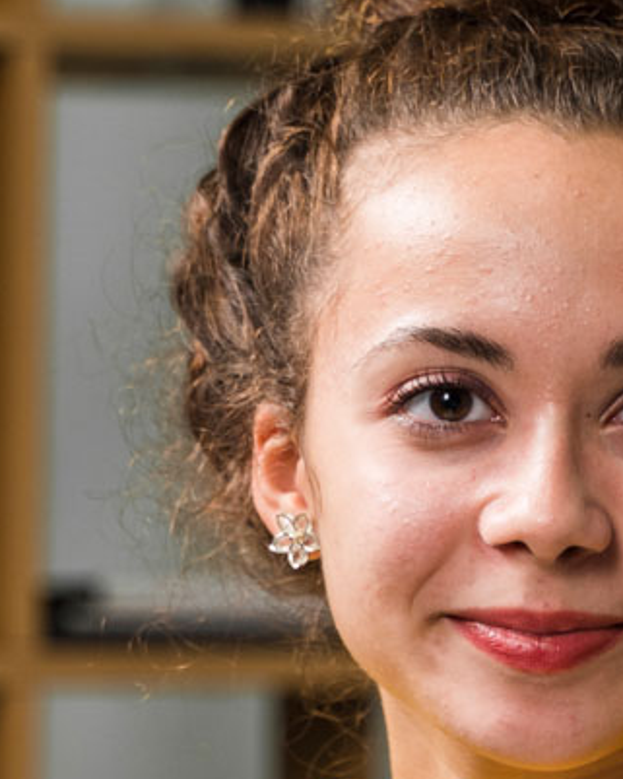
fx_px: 7764
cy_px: 979
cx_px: 864
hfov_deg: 4.6
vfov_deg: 5.7
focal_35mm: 337
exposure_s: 1/125
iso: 320
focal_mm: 75
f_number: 3.2
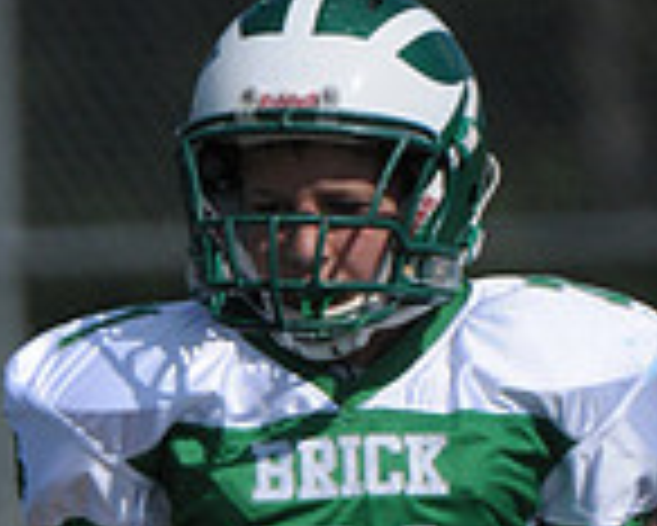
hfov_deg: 1.0
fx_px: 37028
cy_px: 1299
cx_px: -205
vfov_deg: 0.8
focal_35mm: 1903
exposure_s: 1/8000
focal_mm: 340
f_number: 4
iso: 640
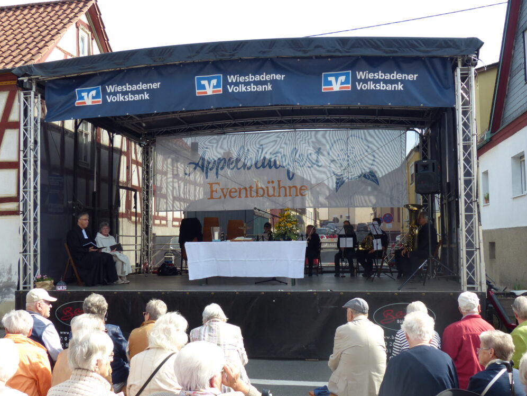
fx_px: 579
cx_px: 267
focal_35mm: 38
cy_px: 199
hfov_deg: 49.0
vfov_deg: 37.7
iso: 100
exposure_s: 1/320
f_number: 4
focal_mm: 6.6
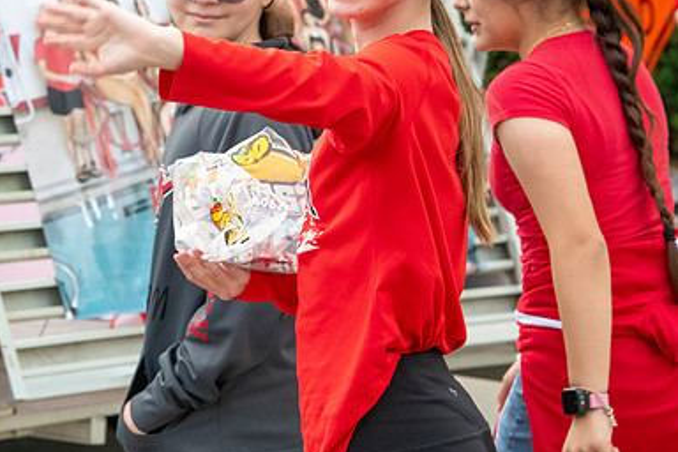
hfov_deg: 8.0
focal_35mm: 257
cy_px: 124
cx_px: 170
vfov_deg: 5.3
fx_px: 4840
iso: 3200
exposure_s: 1/400
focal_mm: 170
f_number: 11
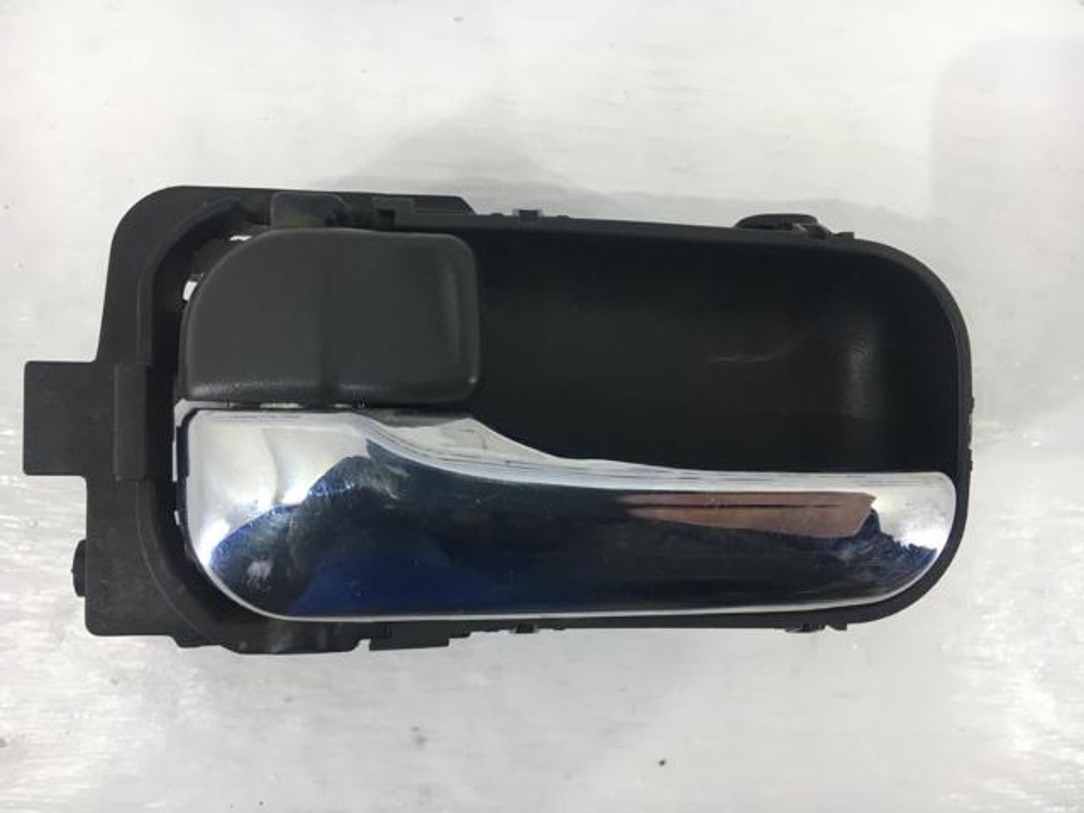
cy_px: 406
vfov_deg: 48.2
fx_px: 908
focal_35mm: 29
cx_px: 542
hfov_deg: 61.7
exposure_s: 1/33
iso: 32
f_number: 2.2
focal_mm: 4.15
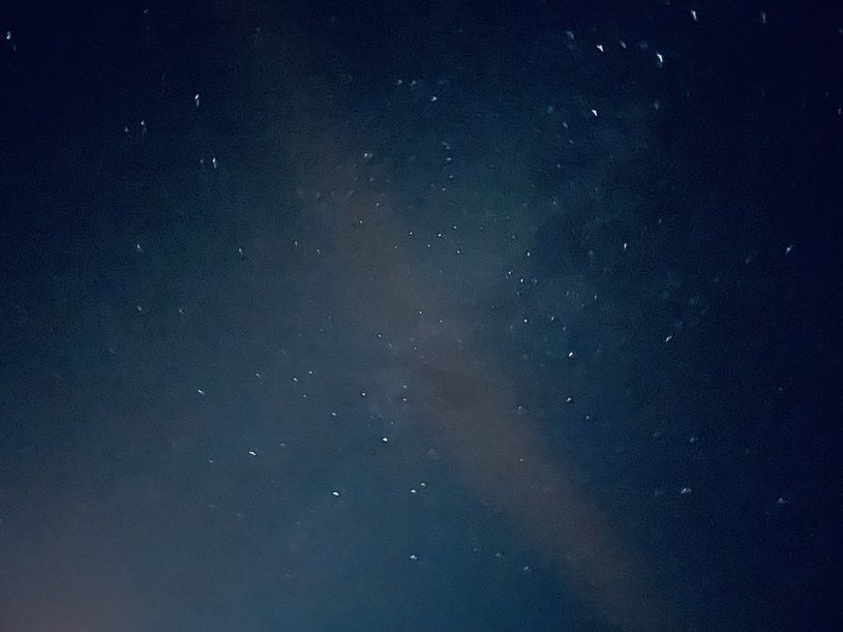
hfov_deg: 67.3
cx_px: 422
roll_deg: -6.2
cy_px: 316
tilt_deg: +43.7
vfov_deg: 53.1
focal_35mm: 26
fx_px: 633
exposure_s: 2
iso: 4000
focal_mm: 4.2
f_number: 1.6
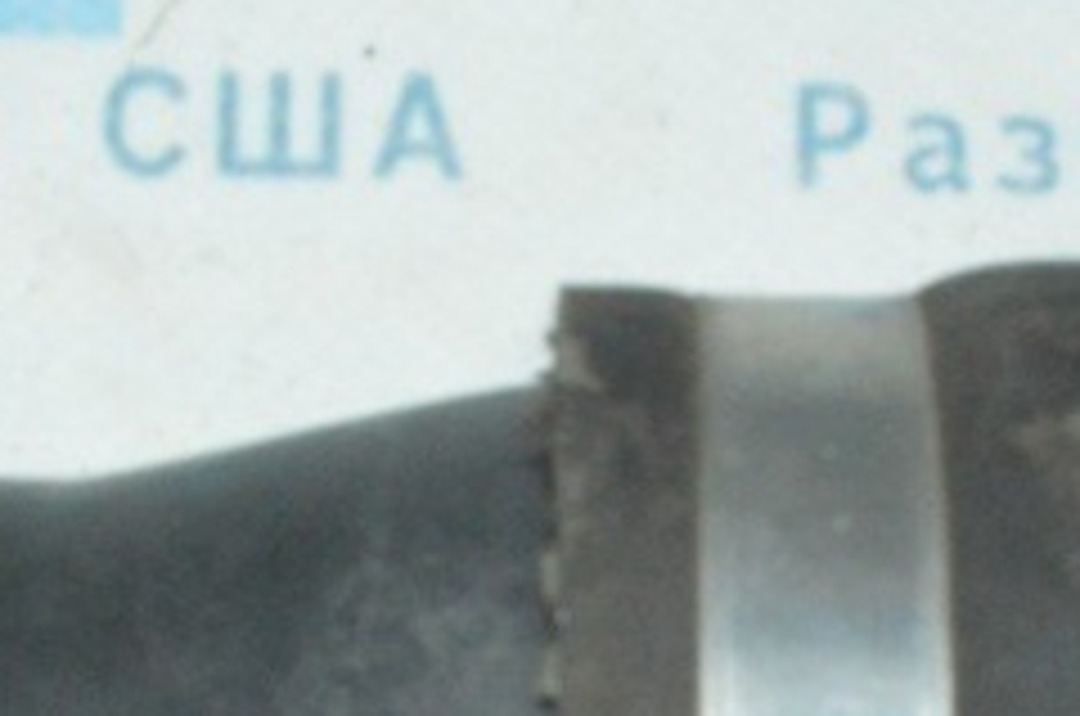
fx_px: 4222
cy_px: 795
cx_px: 616
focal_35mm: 141
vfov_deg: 9.6
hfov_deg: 14.6
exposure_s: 1/40
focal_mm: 22
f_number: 25
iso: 3200
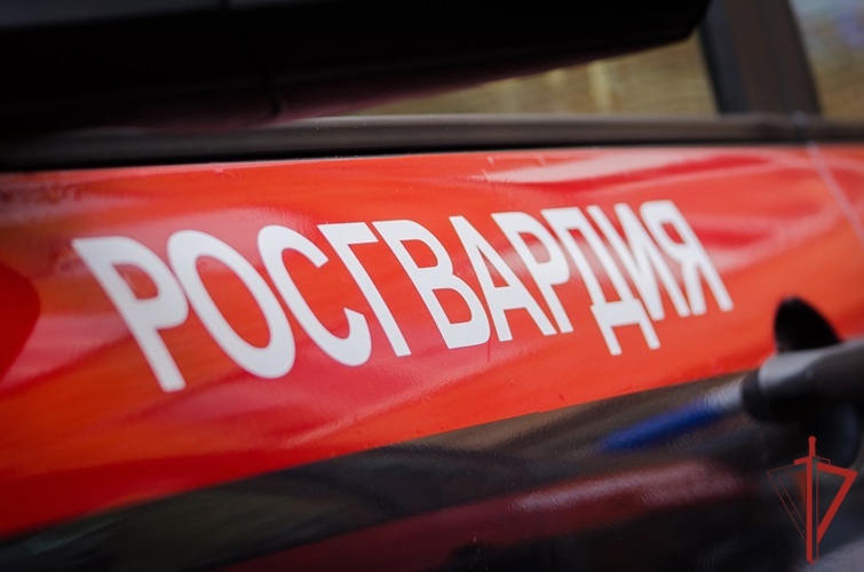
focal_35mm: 105
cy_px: 286
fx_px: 2515
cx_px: 432
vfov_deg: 13.0
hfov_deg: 19.5
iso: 125
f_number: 4.5
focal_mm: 70
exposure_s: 1/320
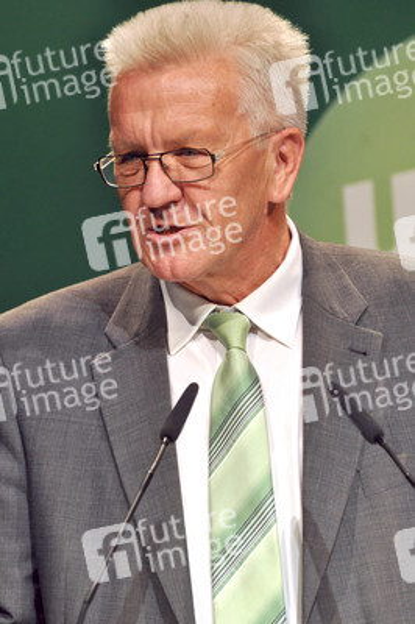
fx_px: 5066
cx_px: 208
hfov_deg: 4.7
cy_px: 312
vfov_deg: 7.0
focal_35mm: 292
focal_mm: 195
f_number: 6.3
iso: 800
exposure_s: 1/160
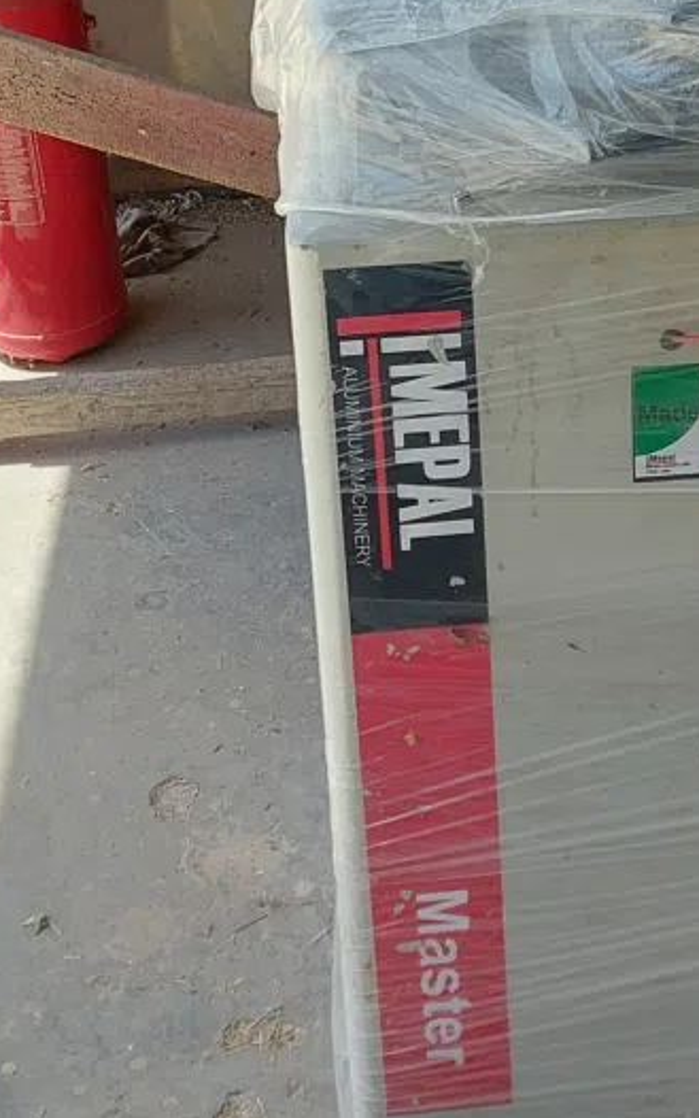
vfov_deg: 29.7
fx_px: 2011
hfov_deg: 19.4
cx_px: 625
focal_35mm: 66
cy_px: 97
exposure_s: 1/339
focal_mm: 5.23
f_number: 1.8
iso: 32
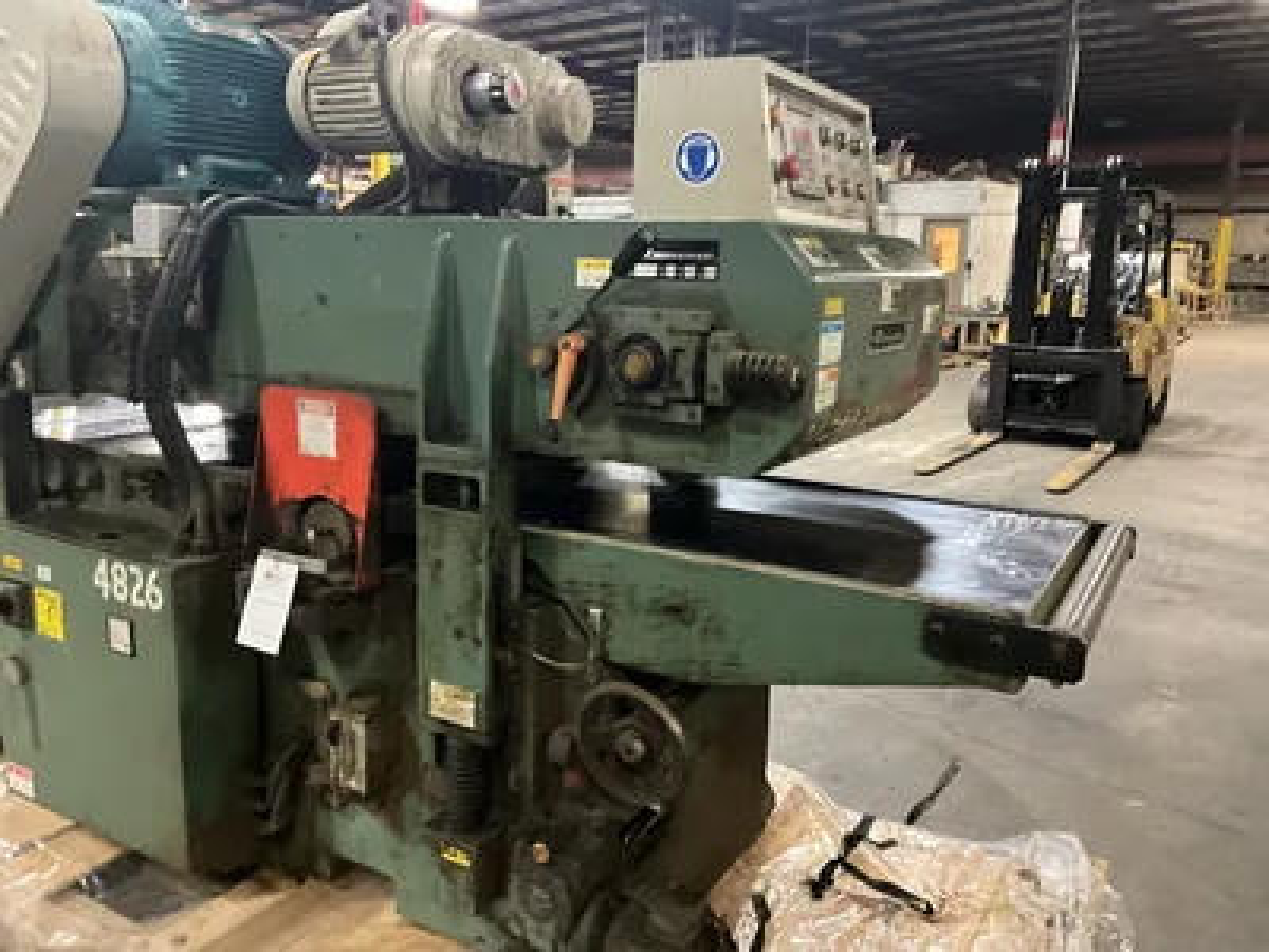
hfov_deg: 61.7
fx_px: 1063
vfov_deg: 48.2
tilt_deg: -11.8
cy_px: 476
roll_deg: -0.9
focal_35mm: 29
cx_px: 634
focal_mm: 3
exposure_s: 1/30
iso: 500
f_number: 1.8
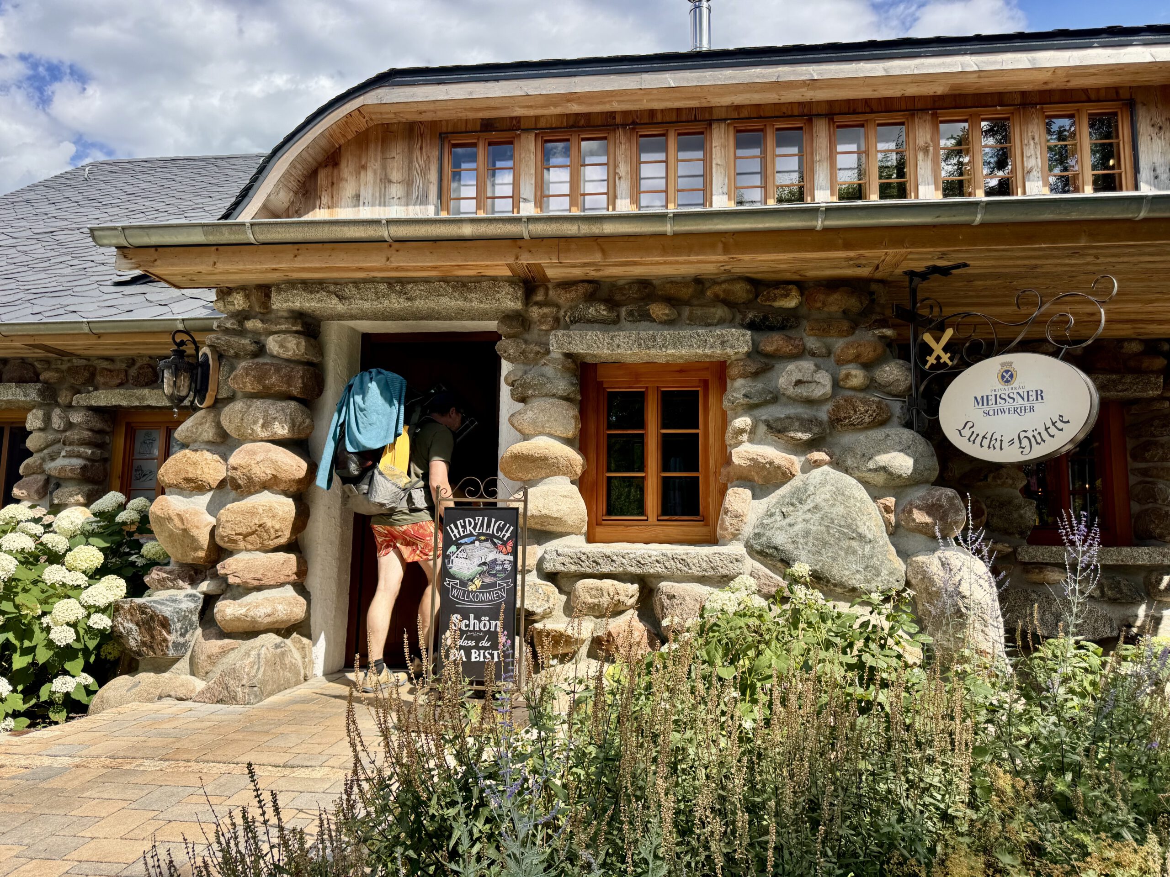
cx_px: 585
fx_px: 811
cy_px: 438
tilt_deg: +6.9
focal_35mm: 24
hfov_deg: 71.6
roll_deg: -0.7
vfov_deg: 56.8
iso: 80
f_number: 1.78
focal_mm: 6.76
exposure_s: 1/2604
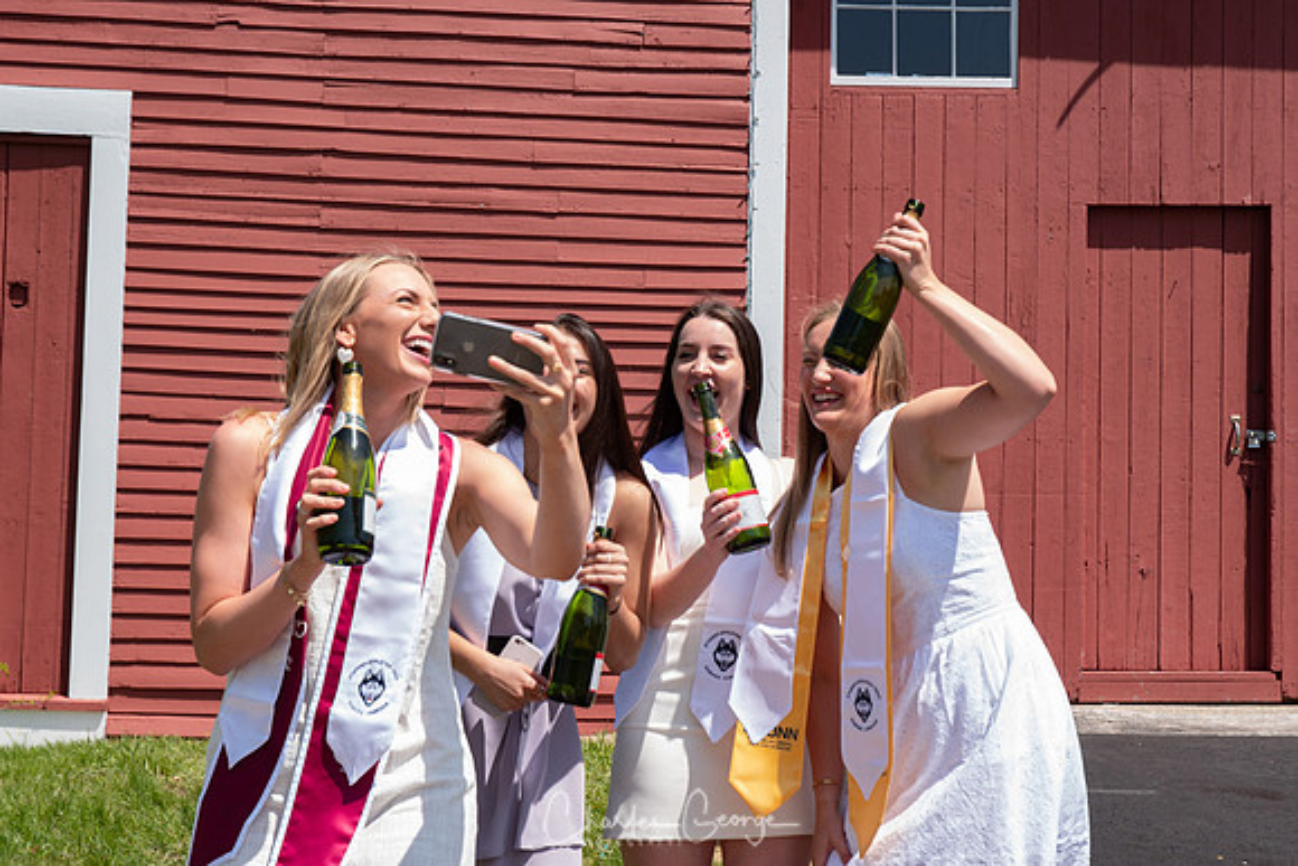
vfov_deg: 19.7
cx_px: 649
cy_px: 433
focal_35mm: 69
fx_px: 2492
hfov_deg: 29.2
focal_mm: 46
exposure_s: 1/250
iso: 100
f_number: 5.6
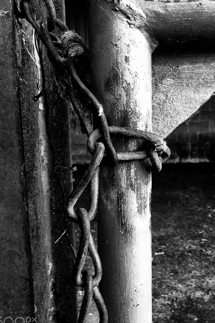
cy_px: 174
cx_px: 114
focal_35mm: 33
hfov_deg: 40.0
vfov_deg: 57.2
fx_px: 296
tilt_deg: -10.8
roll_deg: +3.6
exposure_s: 1/50
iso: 25
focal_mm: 4.15
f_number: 2.2
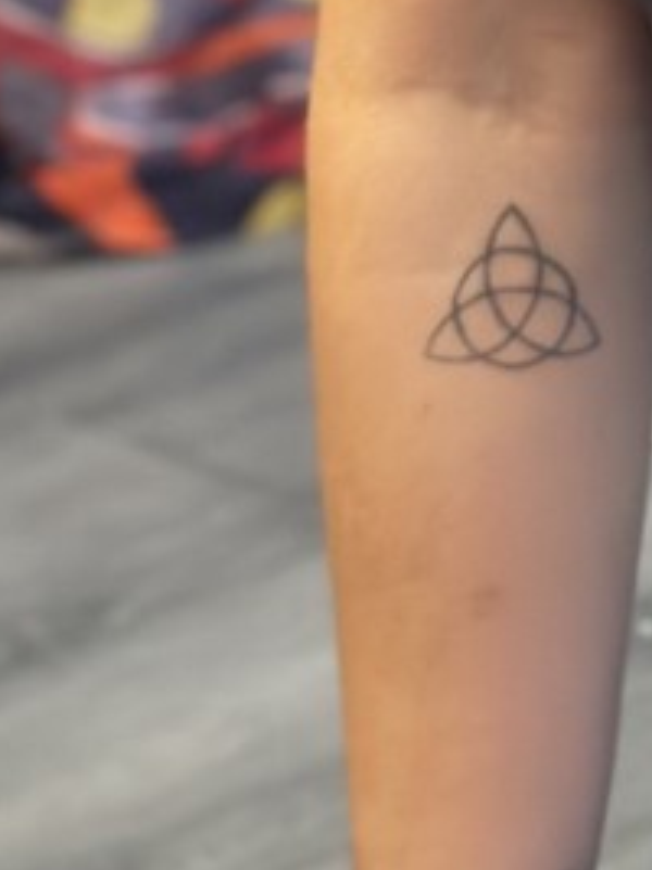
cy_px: -1108
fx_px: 5781
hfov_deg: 6.3
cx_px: 1236
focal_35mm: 230
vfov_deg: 8.0
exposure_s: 1/33
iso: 320
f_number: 1.78
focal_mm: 6.86
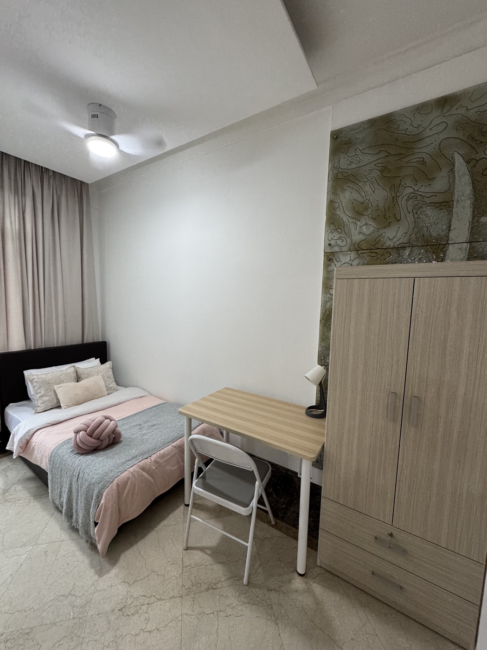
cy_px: 325
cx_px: 244
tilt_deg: -5.5
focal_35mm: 14
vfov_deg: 102.1
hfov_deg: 85.7
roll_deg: -1.6
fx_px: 263
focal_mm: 2.22
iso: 200
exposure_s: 1/100
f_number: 2.2
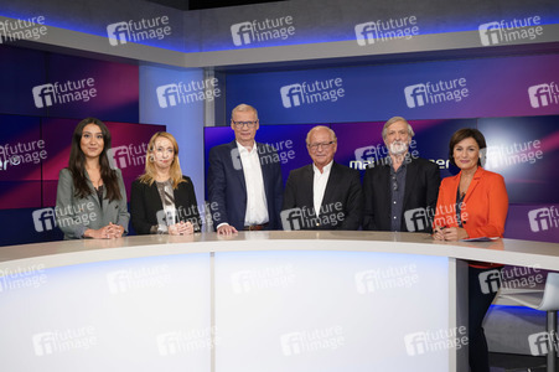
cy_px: 186
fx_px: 559
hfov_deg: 53.2
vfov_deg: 36.8
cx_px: 280
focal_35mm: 36
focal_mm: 36
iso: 2000
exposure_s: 1/160
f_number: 5.6
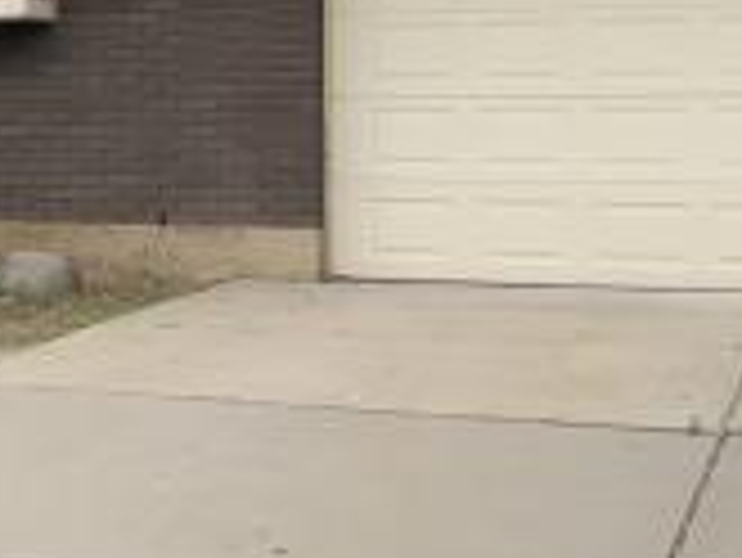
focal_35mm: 101
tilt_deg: +2.5
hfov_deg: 17.9
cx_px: -288
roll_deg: -0.6
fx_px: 2167
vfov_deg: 14.6
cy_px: 112
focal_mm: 4.25
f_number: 1.8
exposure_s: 1/1513
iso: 25
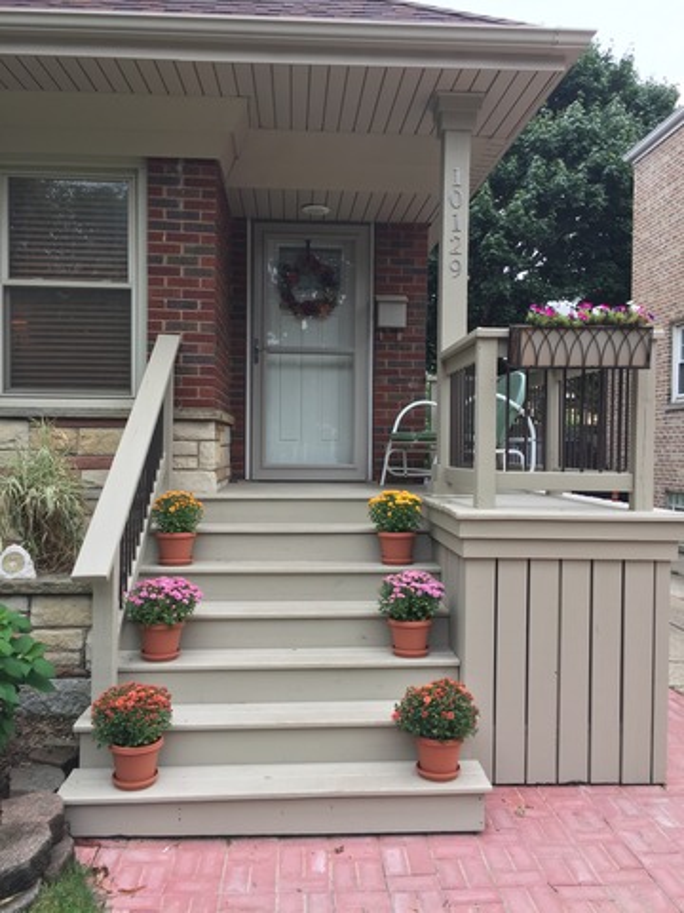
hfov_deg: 48.2
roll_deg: -0.3
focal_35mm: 29
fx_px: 764
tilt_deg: +0.1
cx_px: 342
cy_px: 456
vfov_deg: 61.7
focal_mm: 4.15
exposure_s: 1/286
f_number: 2.2
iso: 32
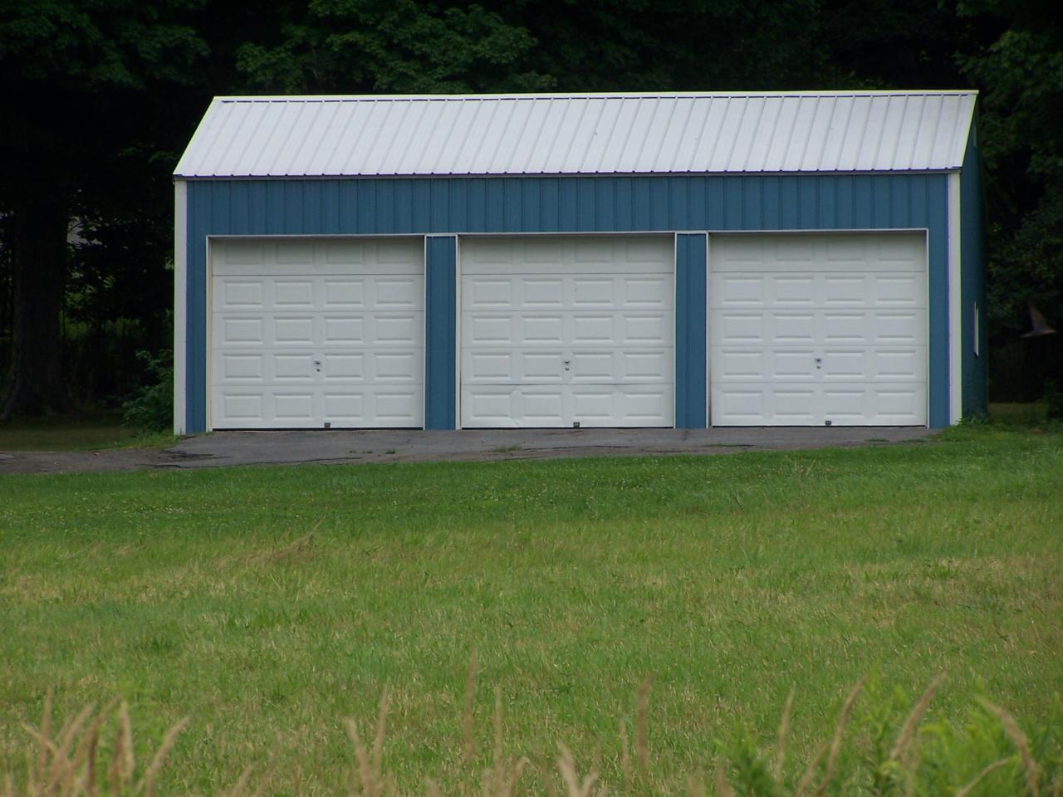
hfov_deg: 6.5
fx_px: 9427
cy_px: 398
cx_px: 532
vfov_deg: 4.8
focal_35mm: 307
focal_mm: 51
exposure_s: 1/350
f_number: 5
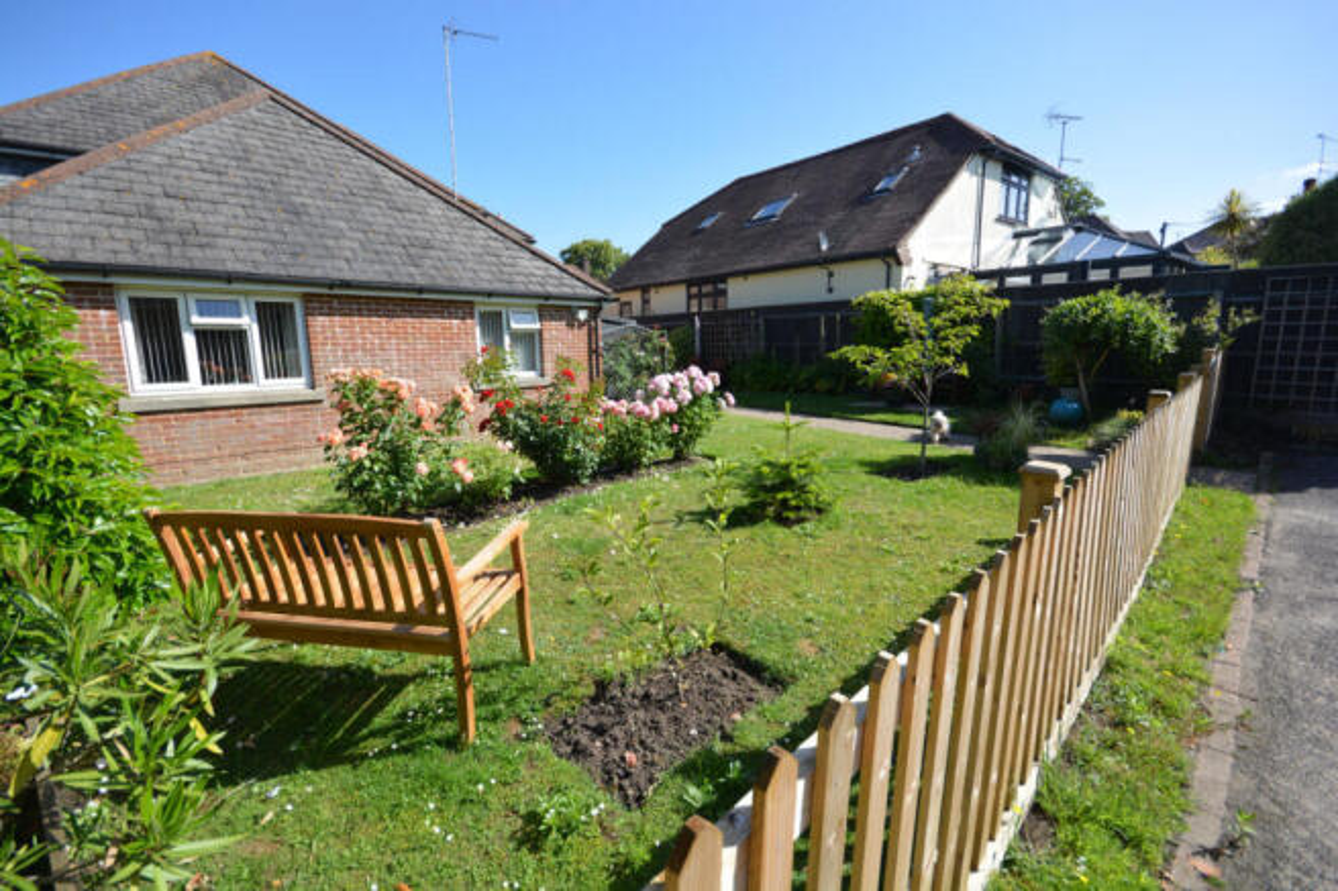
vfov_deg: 77.3
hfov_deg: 100.4
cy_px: 446
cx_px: 669
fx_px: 557
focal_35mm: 15
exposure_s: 1/250
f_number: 8
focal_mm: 10
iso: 160
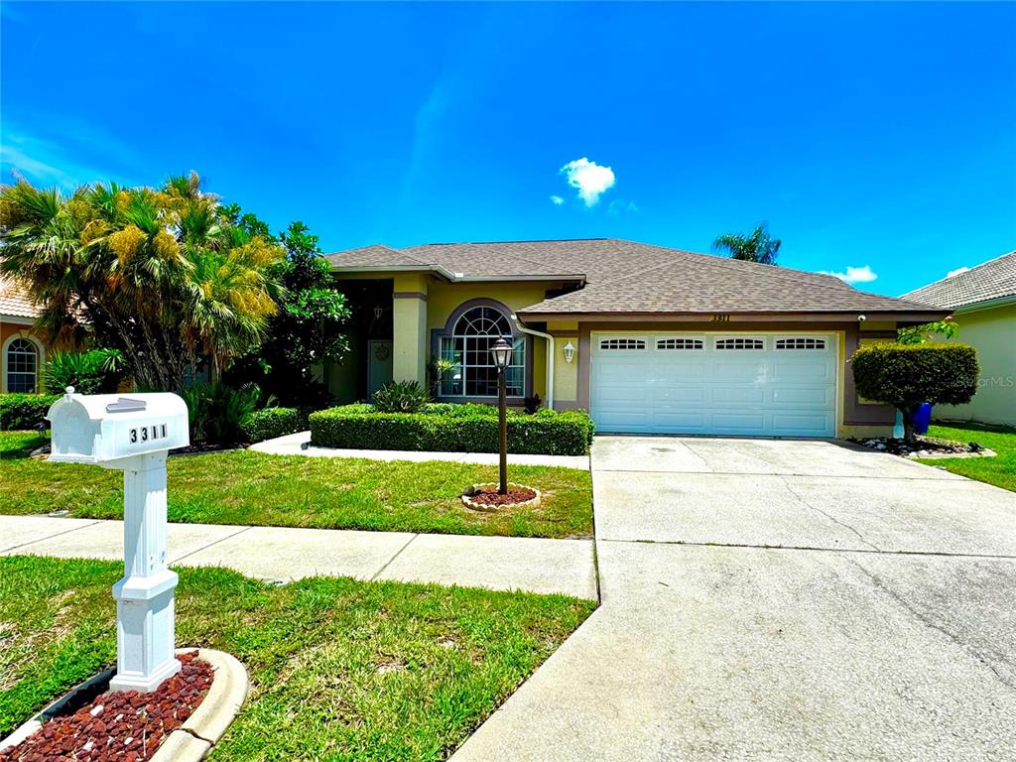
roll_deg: -1.3
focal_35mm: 14
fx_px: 411
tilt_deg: -1.7
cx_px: 508
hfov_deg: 102.1
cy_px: 381
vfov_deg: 85.7
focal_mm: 2.22
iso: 40
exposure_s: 1/2146
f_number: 2.2
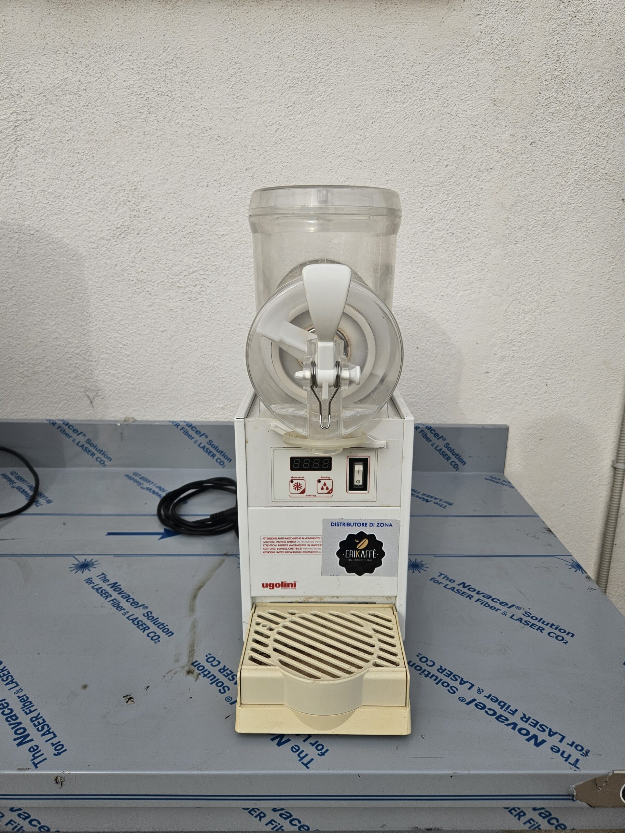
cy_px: 416
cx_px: 312
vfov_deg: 73.9
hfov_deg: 58.9
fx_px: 554
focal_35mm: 23
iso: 25
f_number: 1.8
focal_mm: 5.4
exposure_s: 1/1293
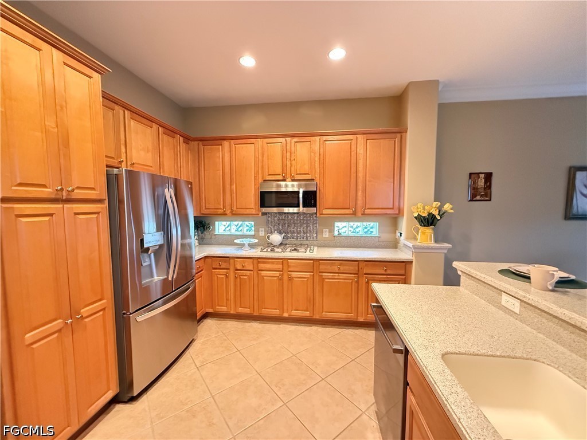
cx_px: 294
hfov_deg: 102.1
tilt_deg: -3.3
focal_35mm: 14
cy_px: 220
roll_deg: +0.1
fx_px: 237
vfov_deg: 85.7
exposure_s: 1/60
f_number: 2.2
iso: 1250
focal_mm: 2.22
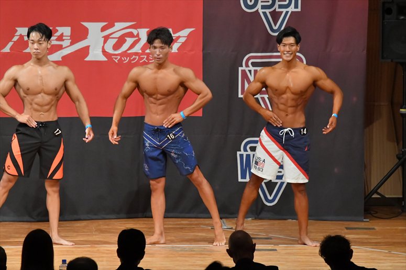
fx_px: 2874
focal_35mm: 255
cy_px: 135
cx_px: 203
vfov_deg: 5.4
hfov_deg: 8.1
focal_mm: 170
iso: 9000
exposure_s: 1/400
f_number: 5.6
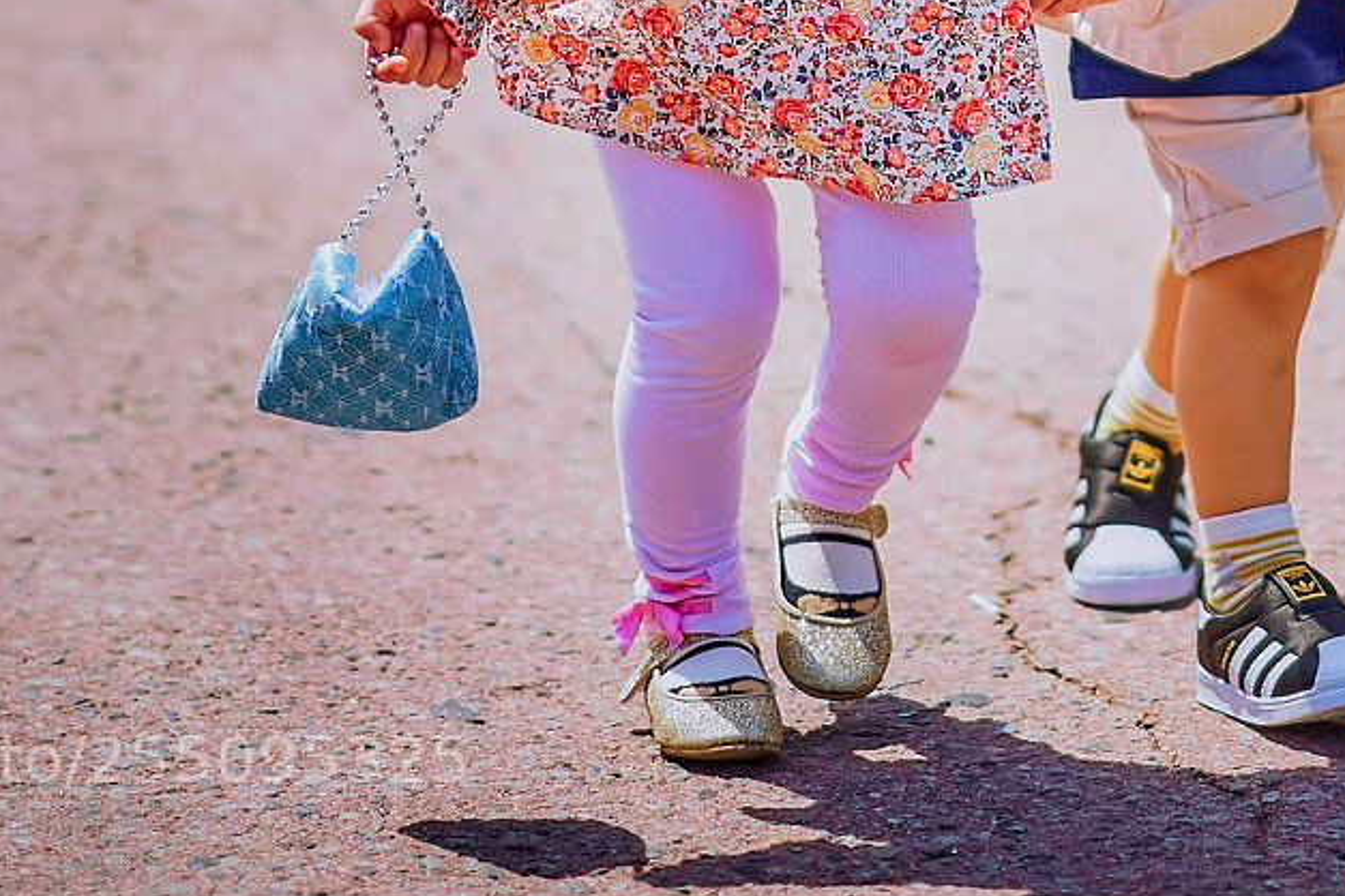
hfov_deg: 9.5
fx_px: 8107
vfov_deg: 6.3
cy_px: -215
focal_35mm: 217
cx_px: 1062
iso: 100
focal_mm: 85
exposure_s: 1/6400
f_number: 1.4
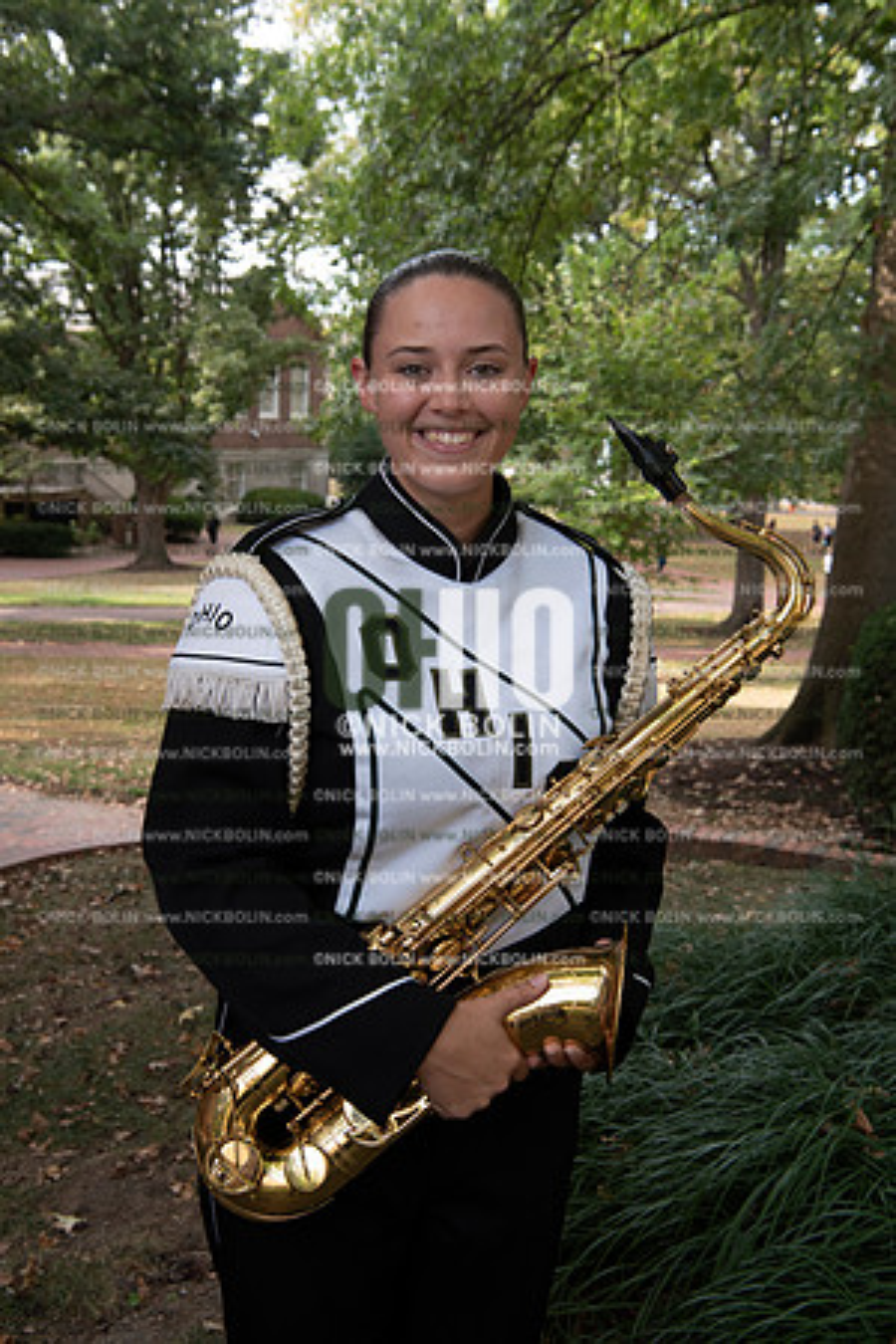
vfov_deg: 46.4
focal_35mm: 42
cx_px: 448
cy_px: 672
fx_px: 1568
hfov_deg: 31.9
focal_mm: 42
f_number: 8
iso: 500
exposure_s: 1/100
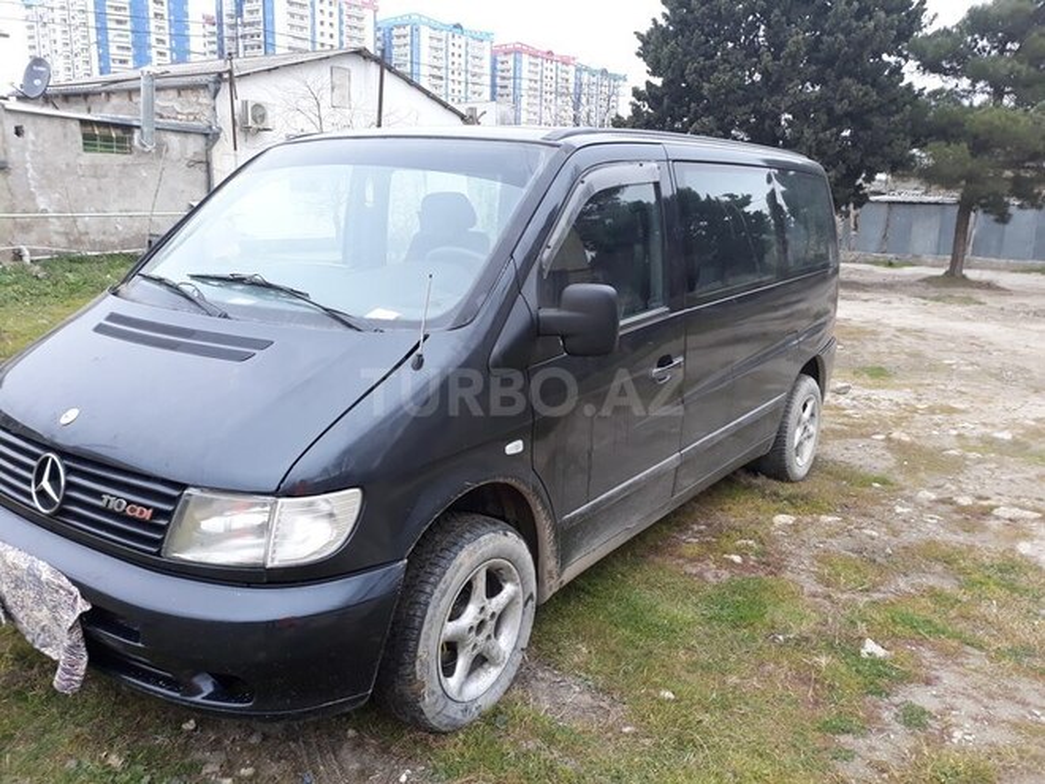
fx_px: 815
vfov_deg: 51.4
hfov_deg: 65.3
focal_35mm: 27
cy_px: 392
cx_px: 522
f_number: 1.7
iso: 40
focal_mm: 3.71
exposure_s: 1/128
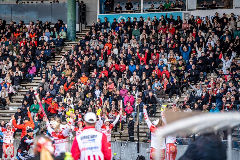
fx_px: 753
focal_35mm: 113
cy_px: 80
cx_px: 120
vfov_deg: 12.1
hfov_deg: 18.1
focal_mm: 113
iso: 320
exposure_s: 1/1250
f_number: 2.8
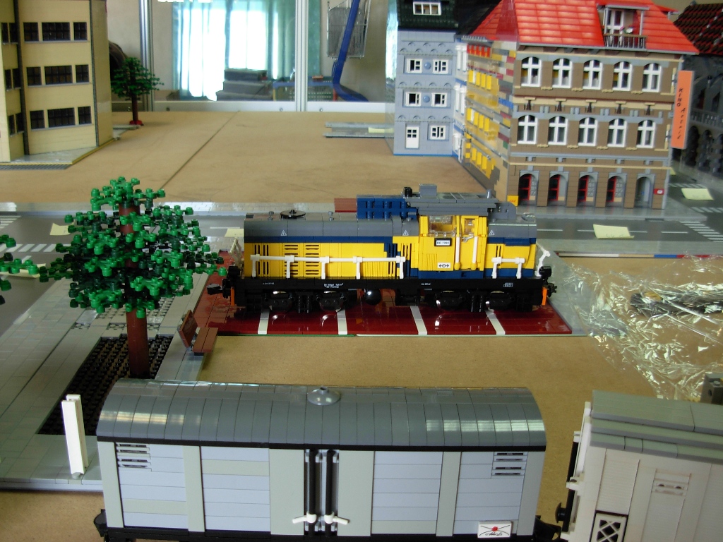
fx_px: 794
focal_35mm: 38
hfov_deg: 49.0
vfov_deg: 37.7
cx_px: 362
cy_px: 271
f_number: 2.9
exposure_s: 1/11.9
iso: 79
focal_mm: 6.3
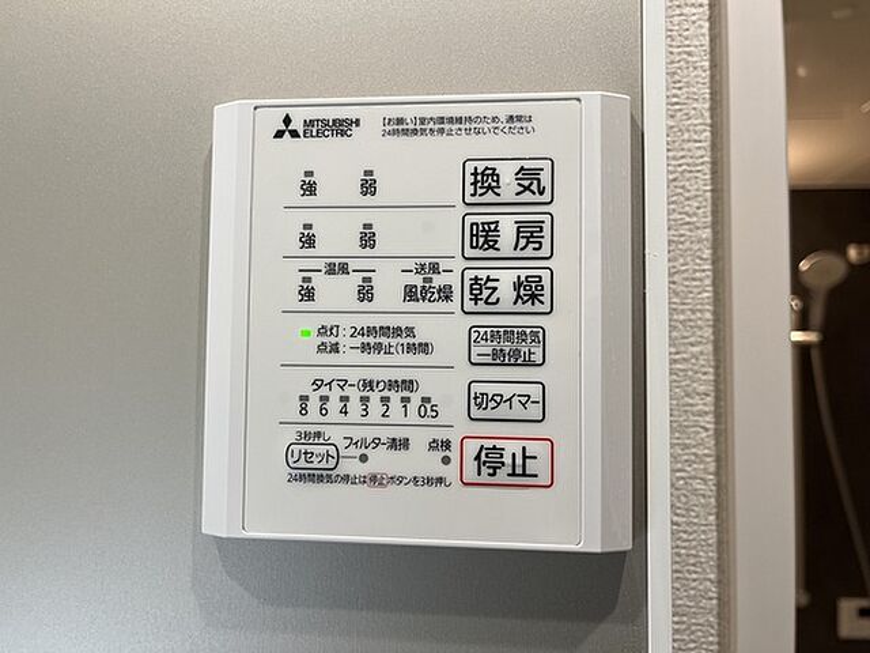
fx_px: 653
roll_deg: -0.1
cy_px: 326
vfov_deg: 53.1
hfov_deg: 67.3
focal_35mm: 26
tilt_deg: +2.7
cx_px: 435
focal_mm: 5.1
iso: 100
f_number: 1.6
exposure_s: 1/120
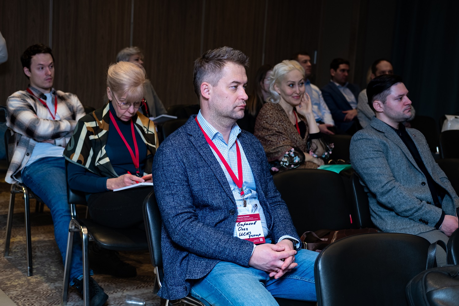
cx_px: 230
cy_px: 153
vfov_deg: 25.5
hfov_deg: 37.5
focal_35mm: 53
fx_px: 676
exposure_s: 1/125
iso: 400
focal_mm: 35
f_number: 2.8
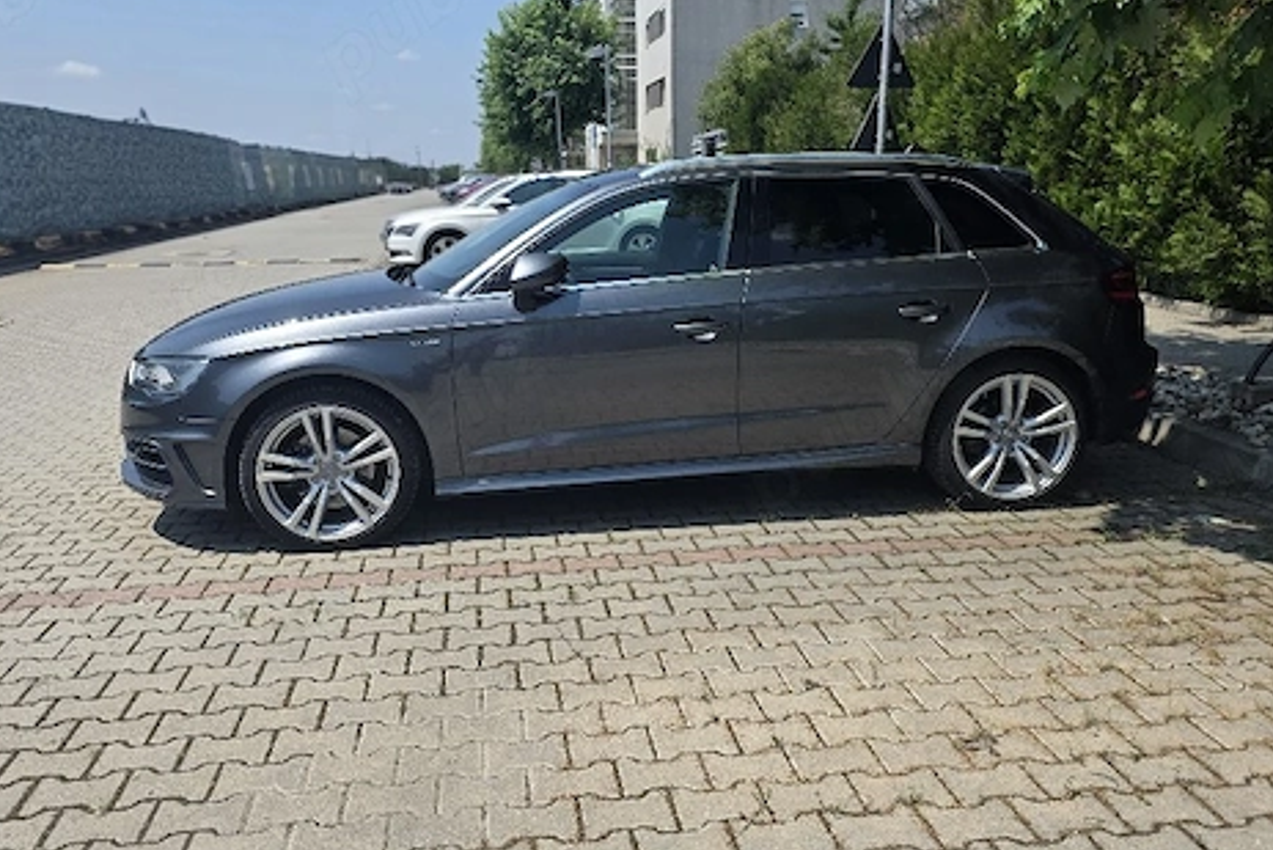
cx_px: 608
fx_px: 1096
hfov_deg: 60.2
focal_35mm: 31
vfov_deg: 42.3
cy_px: 393
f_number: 1.7
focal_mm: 6.25
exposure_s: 1/10000
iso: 80
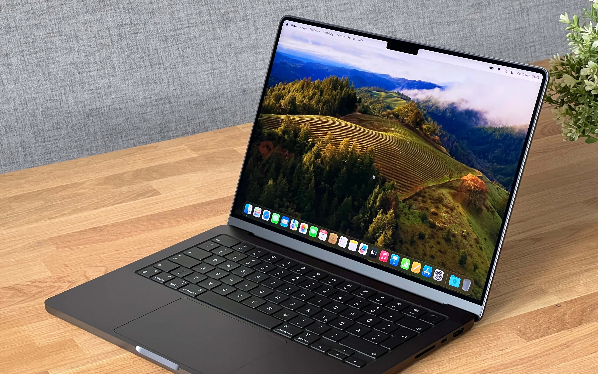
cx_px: 300
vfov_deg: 15.9
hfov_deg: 25.2
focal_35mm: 82
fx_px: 1336
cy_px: 225
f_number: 2.8
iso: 500
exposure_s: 1/60
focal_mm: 9
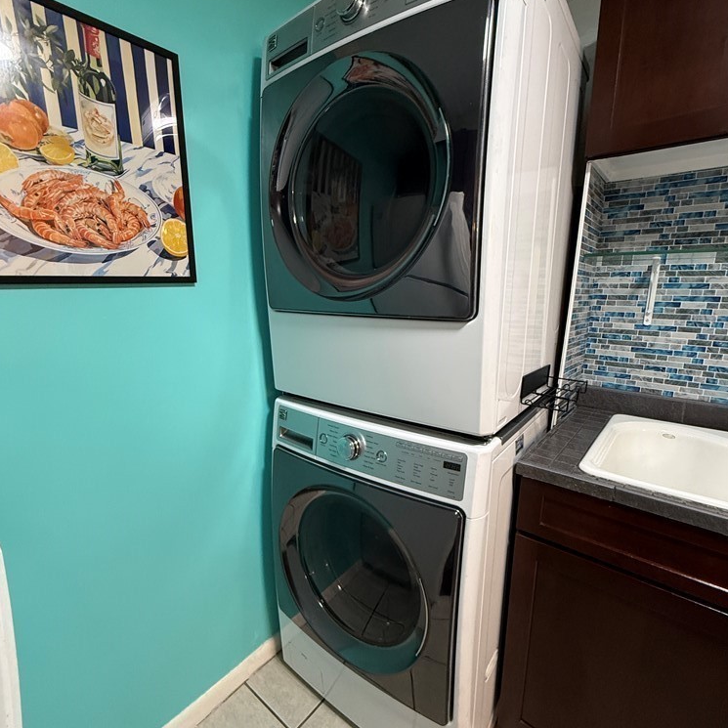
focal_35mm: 17
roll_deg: -1.1
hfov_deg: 84.0
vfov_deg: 84.0
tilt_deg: -10.4
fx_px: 404
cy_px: 368
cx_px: 359
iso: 320
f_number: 2.2
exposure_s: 1/60
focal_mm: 2.22
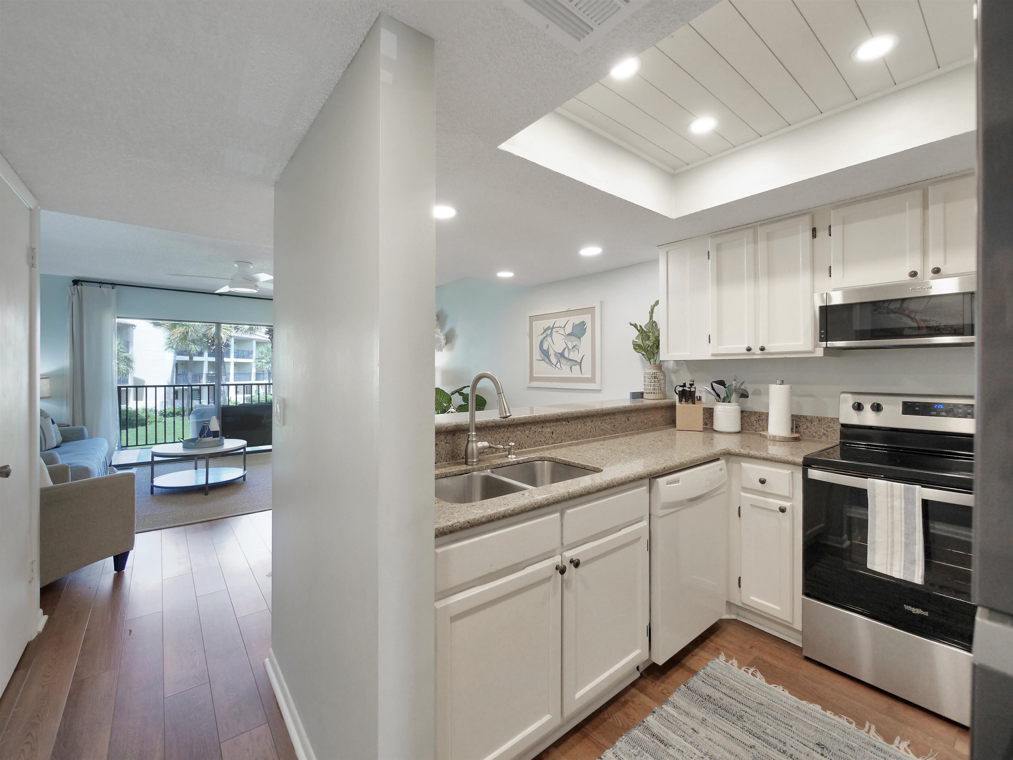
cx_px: 506
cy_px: 380
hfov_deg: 102.1
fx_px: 410
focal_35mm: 14
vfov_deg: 85.7
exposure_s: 1/40
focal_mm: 7
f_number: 4
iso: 400
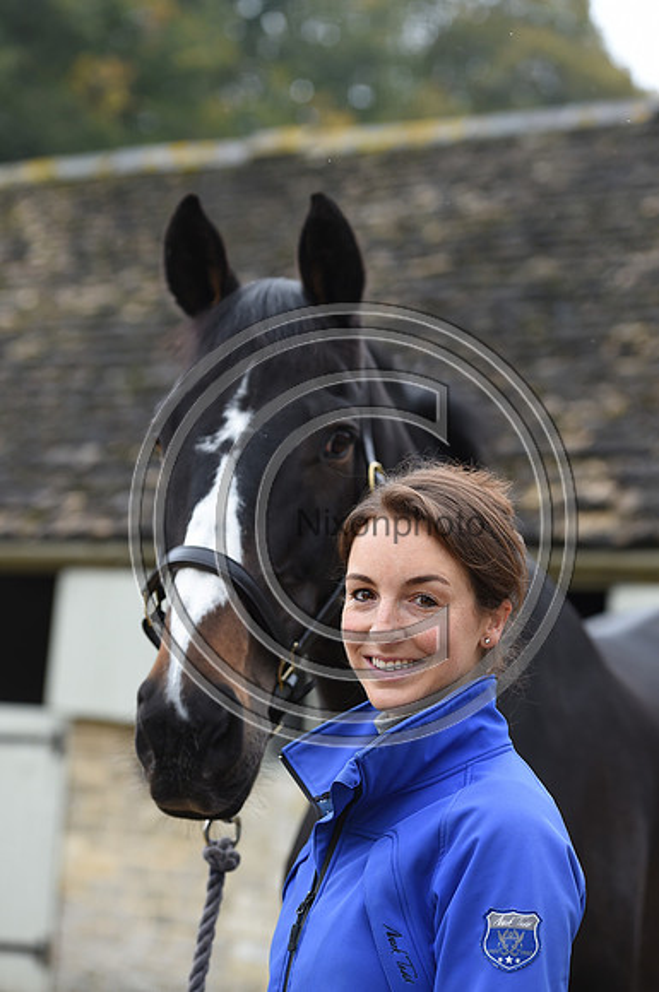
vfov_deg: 22.7
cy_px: 496
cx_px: 330
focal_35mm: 90
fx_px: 2478
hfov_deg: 15.1
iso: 800
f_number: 3.5
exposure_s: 1/1250
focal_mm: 90
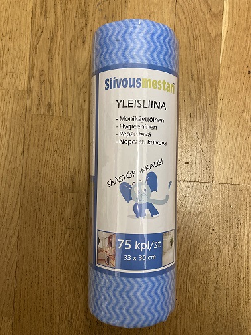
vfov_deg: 63.4
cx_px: 126
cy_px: 168
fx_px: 271
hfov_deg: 49.7
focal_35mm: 28
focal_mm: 3.99
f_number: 1.8
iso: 80
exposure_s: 1/50
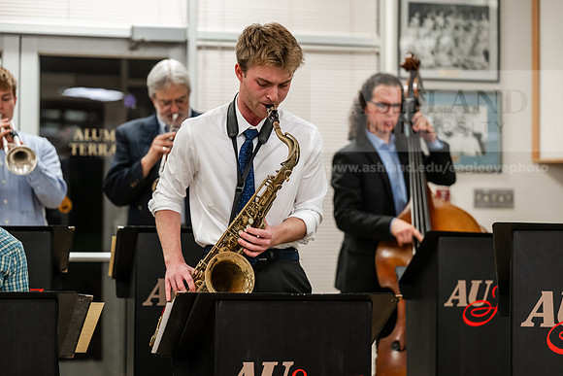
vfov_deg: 14.6
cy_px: 188
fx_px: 1470
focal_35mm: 94
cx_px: 282
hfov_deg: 21.7
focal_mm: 94
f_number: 2.8
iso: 1600
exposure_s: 1/200
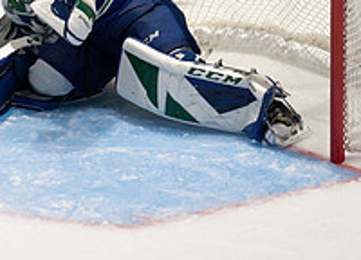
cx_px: 37
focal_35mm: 896
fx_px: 9211
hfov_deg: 2.2
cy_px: -78
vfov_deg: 1.6
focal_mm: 280
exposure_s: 1/800
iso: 2500
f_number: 4
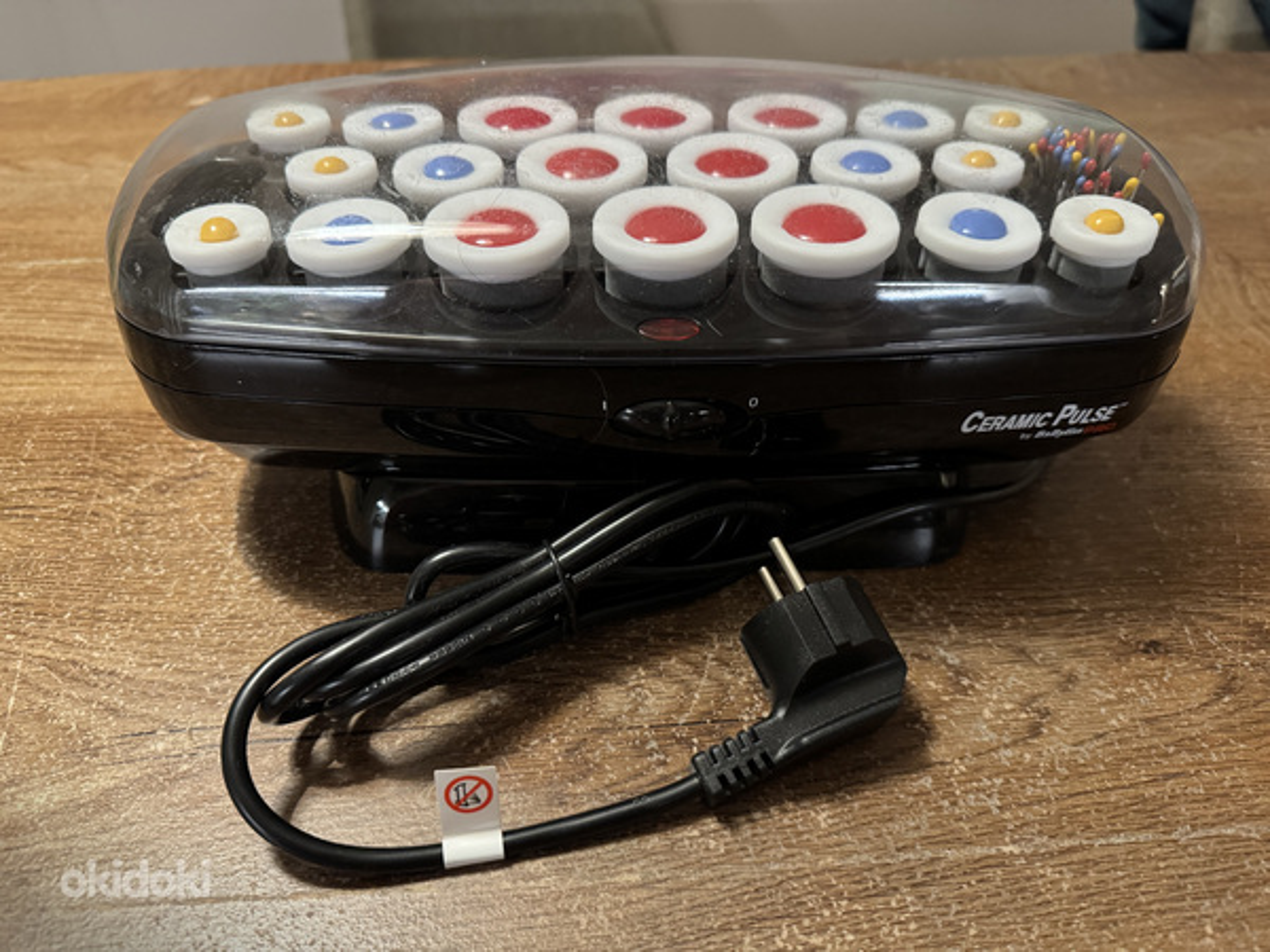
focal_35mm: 24
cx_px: 635
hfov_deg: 71.6
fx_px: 881
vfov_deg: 56.8
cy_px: 476
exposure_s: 1/33
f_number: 1.78
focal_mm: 6.76
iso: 800
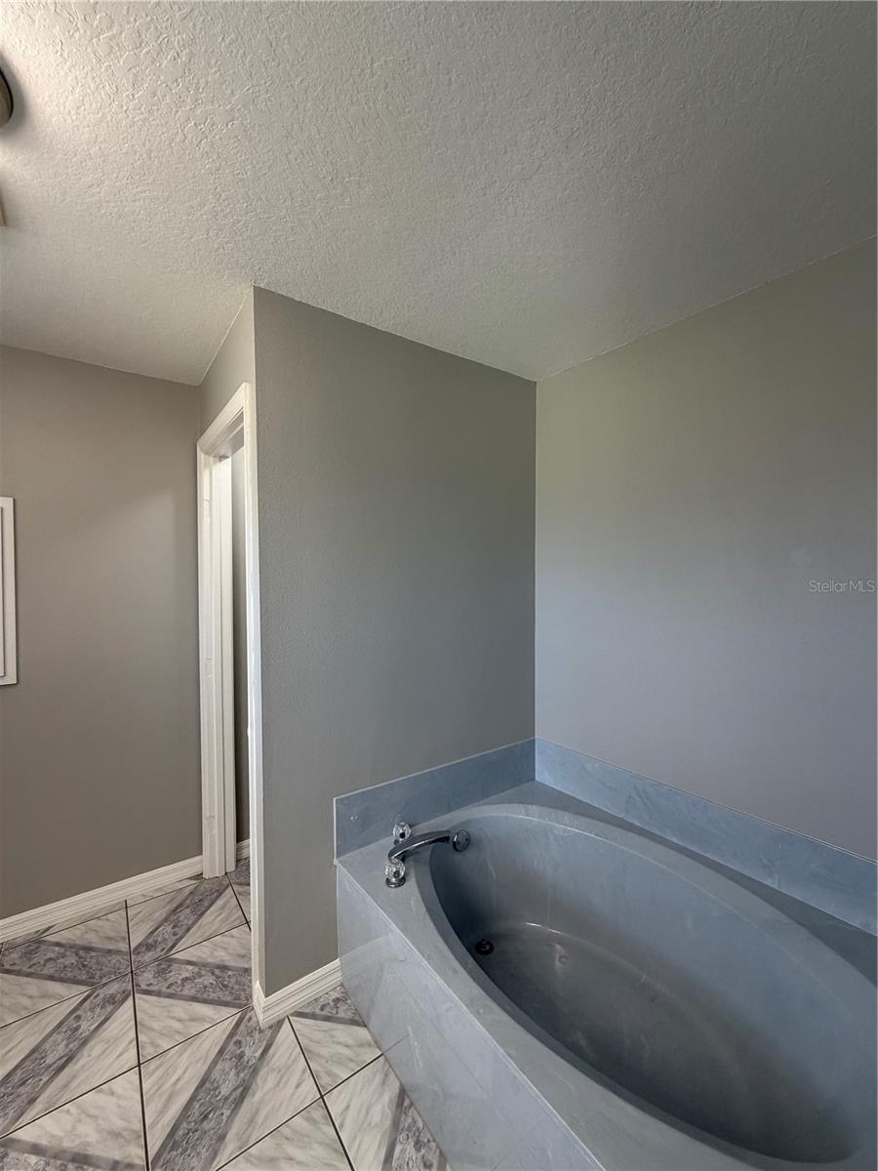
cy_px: 586
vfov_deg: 102.1
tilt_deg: -1.5
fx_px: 473
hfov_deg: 85.7
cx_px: 439
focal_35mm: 14
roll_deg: +0.1
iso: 200
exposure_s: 1/120
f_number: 2.2
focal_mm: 2.22
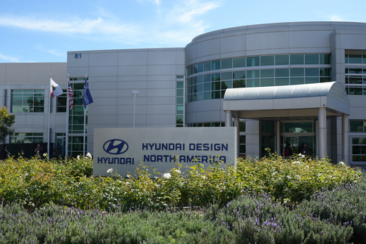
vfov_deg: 36.0
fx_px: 376
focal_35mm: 37
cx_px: 190
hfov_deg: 51.9
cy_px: 125
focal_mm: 32
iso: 125
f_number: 5.6
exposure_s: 1/500
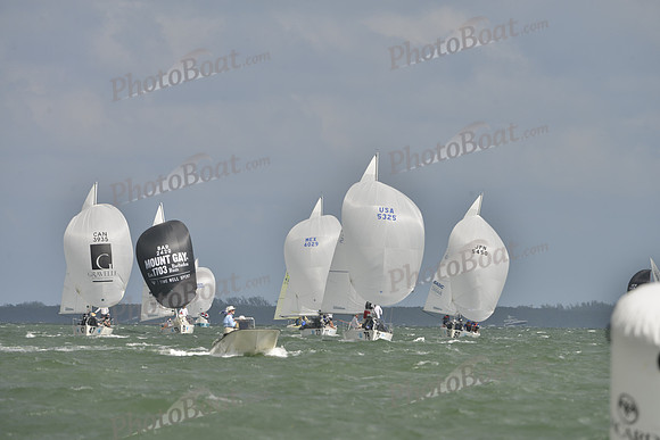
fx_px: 7335
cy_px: 220
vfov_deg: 3.4
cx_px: 330
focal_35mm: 400
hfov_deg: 5.2
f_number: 9
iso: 280
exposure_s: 1/1000
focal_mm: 400
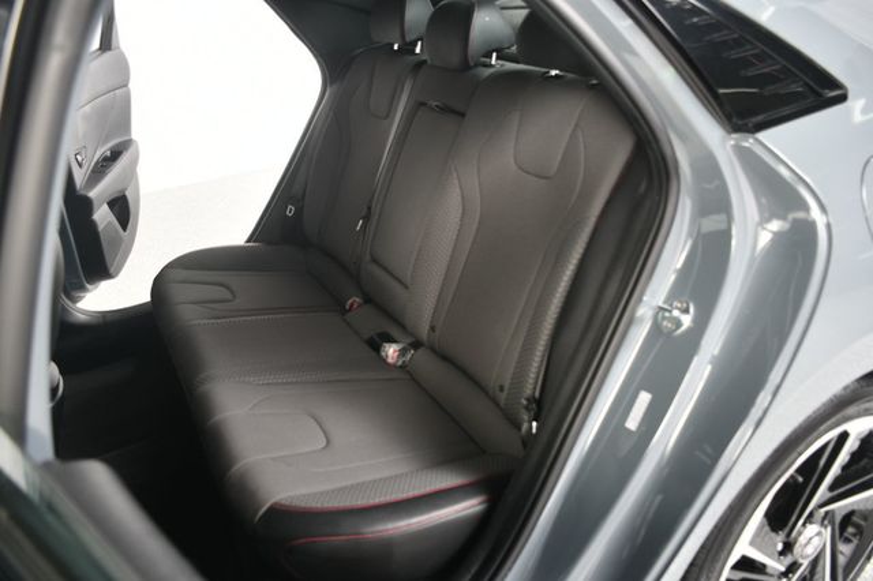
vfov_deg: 47.9
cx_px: 436
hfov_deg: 67.4
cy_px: 290
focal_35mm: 27
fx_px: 654
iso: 100
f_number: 3.5
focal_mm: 18
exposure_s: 1/160
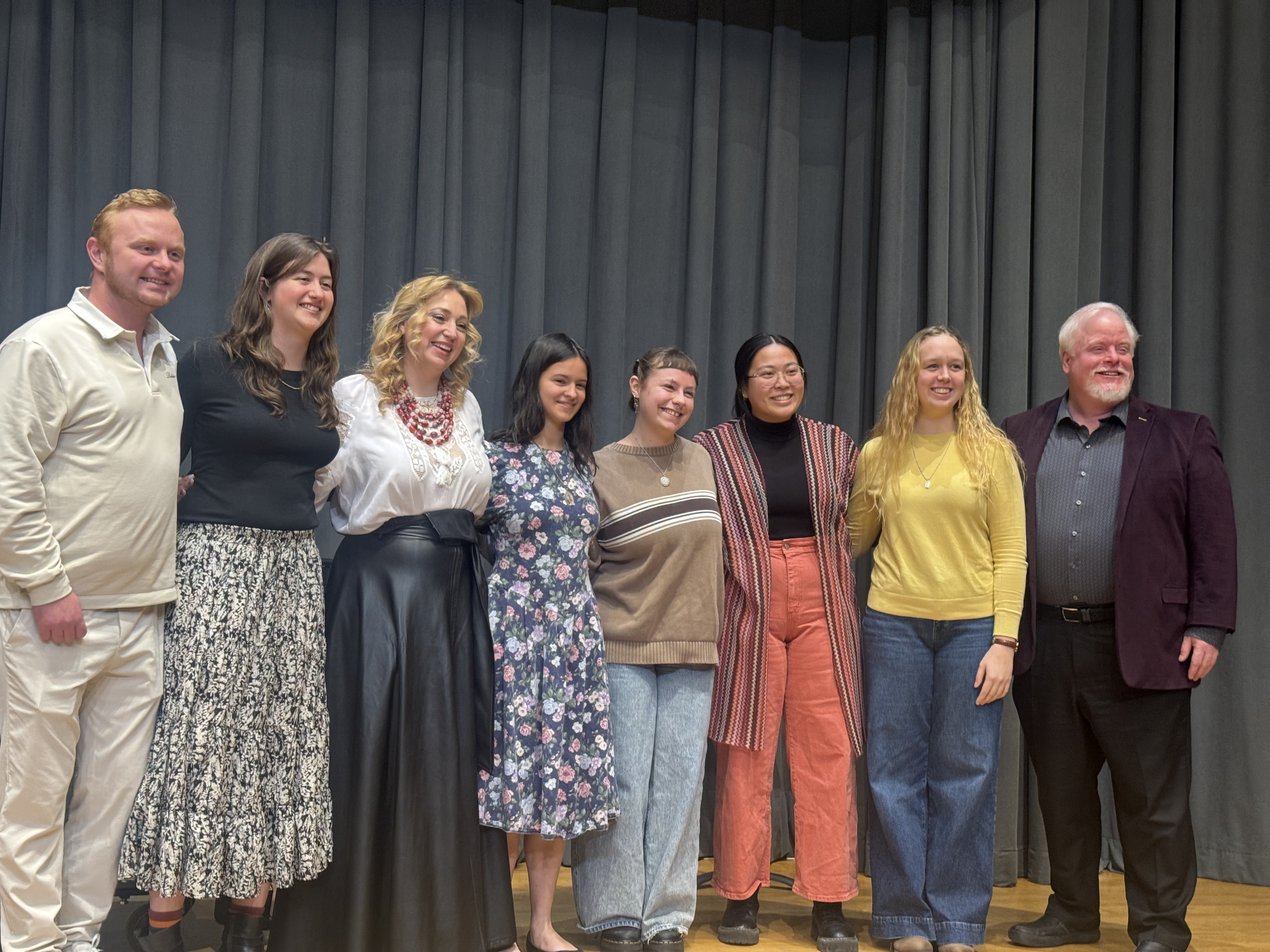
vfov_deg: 30.3
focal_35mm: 48
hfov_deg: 39.7
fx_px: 1761
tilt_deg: +2.1
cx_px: 635
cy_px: 476
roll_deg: -2.7
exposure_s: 1/60
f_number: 1.78
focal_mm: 6.76
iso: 160
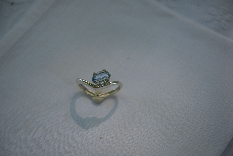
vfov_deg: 19.5
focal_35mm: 70
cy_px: 78
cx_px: 116
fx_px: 453
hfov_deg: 28.8
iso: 220
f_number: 4
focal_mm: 70
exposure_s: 1/400
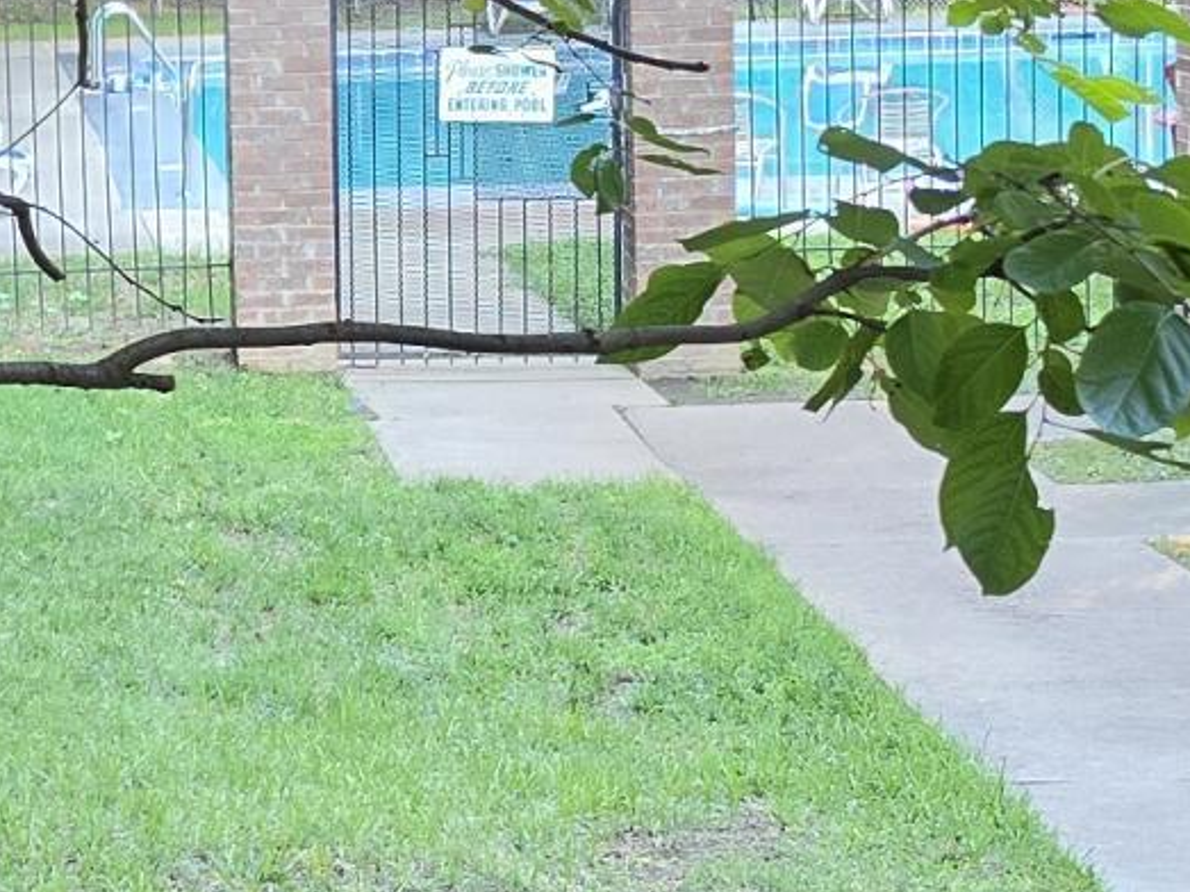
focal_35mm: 132
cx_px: -580
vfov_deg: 11.2
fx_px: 4537
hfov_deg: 14.0
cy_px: 182
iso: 100
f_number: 1.4
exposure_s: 1/120
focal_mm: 6.5
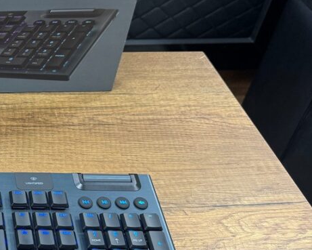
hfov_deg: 26.9
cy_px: 87
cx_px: -75
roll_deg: -0.2
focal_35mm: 61
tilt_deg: -37.2
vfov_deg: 24.9
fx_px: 563
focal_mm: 6.76
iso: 200
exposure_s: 1/50
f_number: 1.78
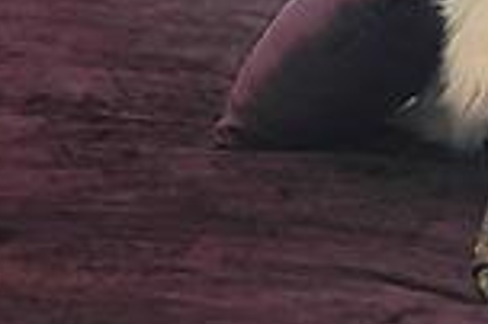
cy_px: 16
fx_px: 2370
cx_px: -77
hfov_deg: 11.5
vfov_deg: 7.8
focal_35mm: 175
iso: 157
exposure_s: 1/40
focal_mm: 4.15
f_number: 1.5
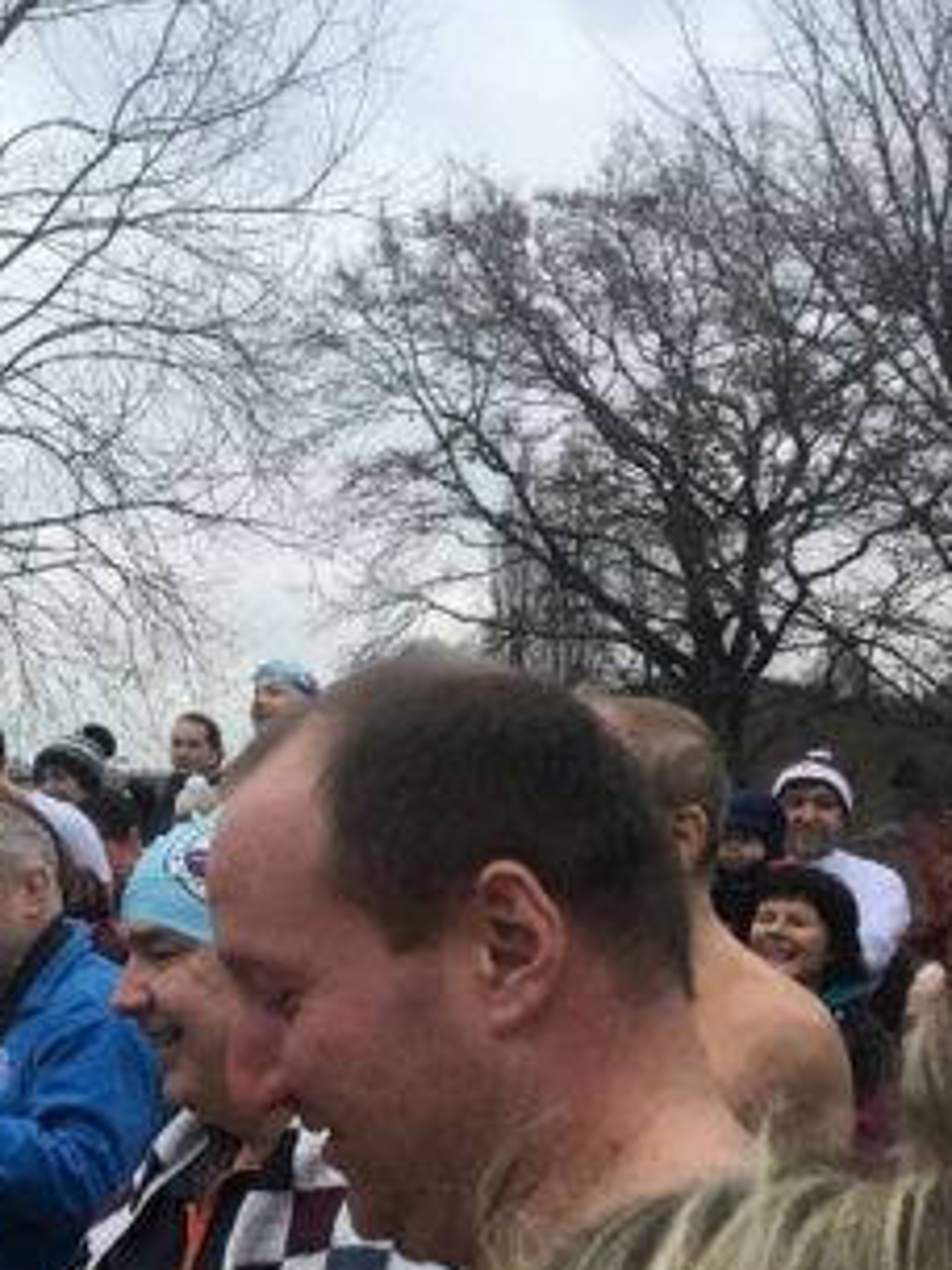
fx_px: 2237
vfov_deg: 31.5
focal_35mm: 61
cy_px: 794
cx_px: -29
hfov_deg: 22.9
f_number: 2.2
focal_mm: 4.15
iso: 64
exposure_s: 1/33
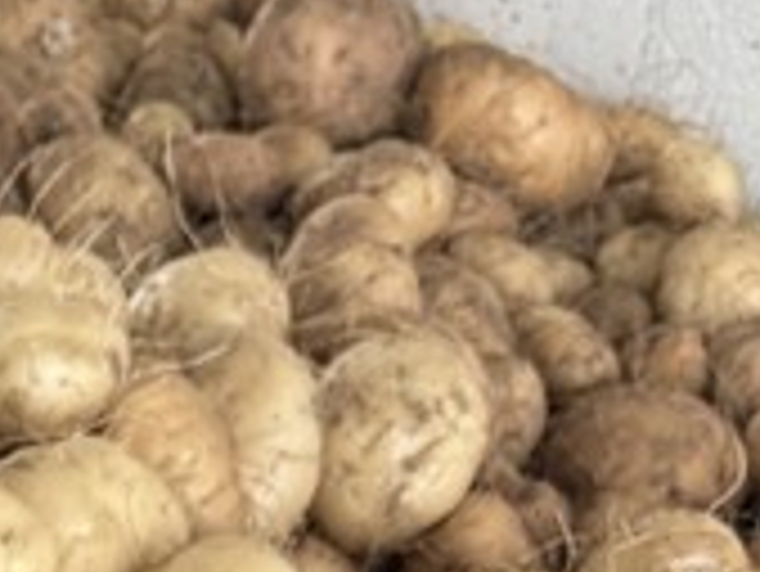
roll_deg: -5.0
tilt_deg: -41.3
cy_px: 1901
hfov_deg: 11.0
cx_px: -481
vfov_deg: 7.4
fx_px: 3735
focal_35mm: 170
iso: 50
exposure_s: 1/123
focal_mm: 6.76
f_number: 1.78
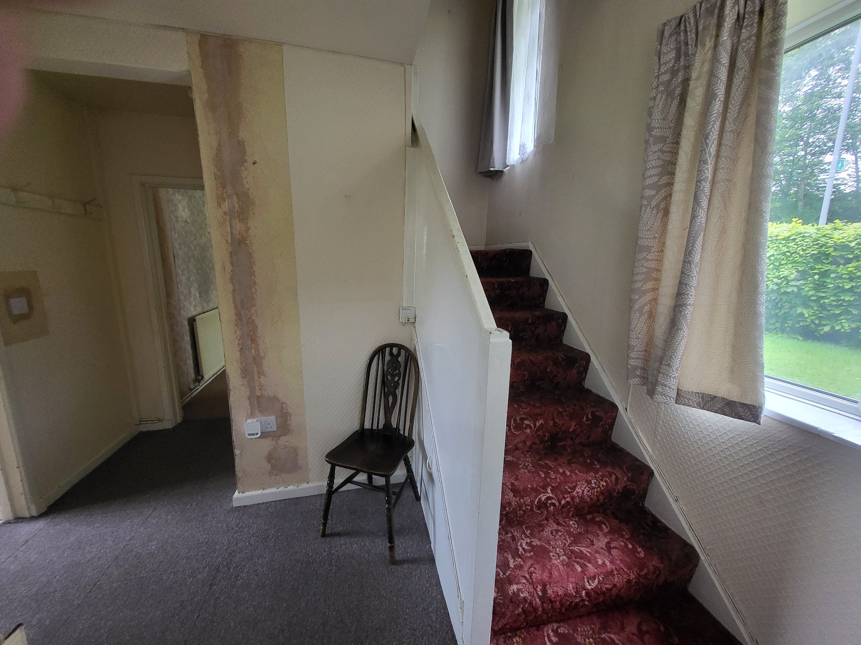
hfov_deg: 106.2
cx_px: 430
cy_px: 322
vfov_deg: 89.9
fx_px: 323
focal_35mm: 13
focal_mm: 1.74
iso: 250
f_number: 2.2
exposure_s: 1/50
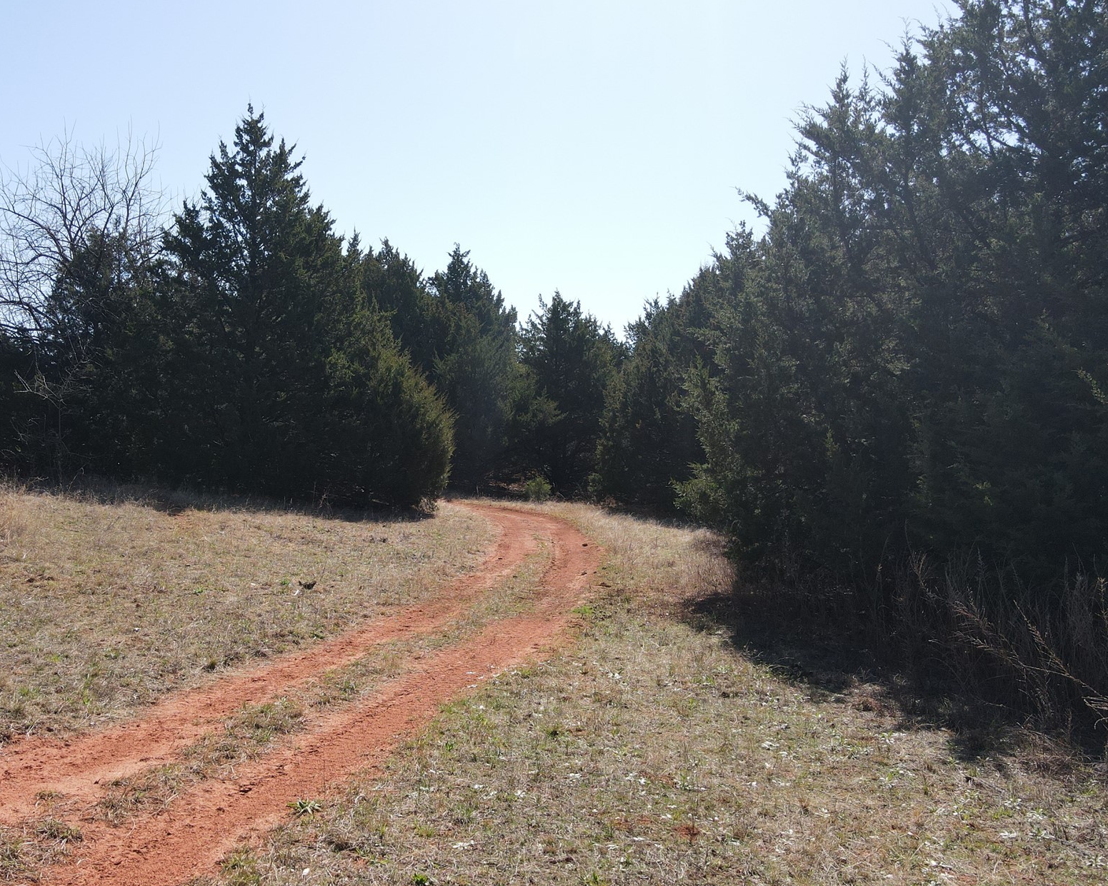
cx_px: 426
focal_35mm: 29
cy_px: 450
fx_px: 951
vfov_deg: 50.0
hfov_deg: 59.8
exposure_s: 1/500
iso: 100
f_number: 2.8
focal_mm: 4.5
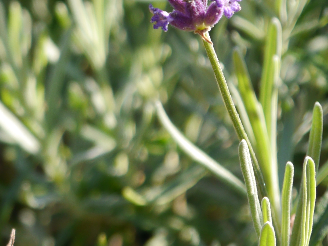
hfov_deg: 7.4
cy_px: 21
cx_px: -180
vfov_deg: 5.7
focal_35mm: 261
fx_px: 2473
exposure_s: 1/125
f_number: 5.6
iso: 160
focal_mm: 42
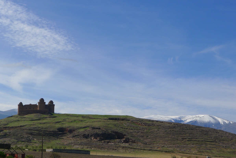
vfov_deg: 18.2
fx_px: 492
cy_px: 79
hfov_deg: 27.0
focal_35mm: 75
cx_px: 118
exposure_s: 1/1000
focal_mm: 16
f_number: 5
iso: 80
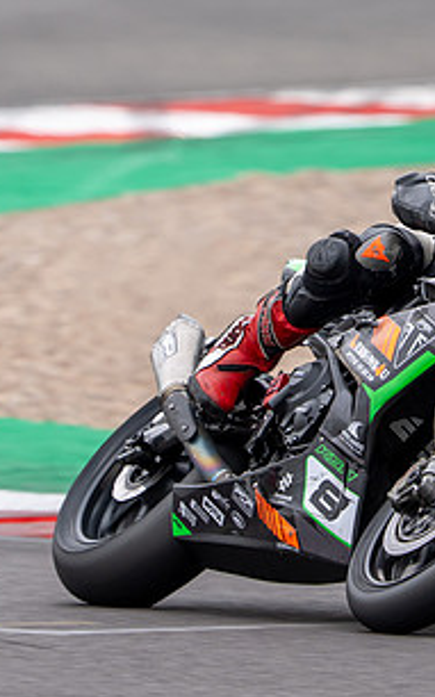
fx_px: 16176
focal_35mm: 852
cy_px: 200
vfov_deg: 2.5
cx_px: 338
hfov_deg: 1.5
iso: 320
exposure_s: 1/500
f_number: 5.6
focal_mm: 330
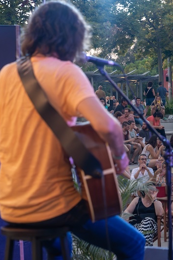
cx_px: 182
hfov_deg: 13.0
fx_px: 750
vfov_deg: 19.6
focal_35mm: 104
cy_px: 130
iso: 4000
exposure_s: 1/250
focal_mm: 69
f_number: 5
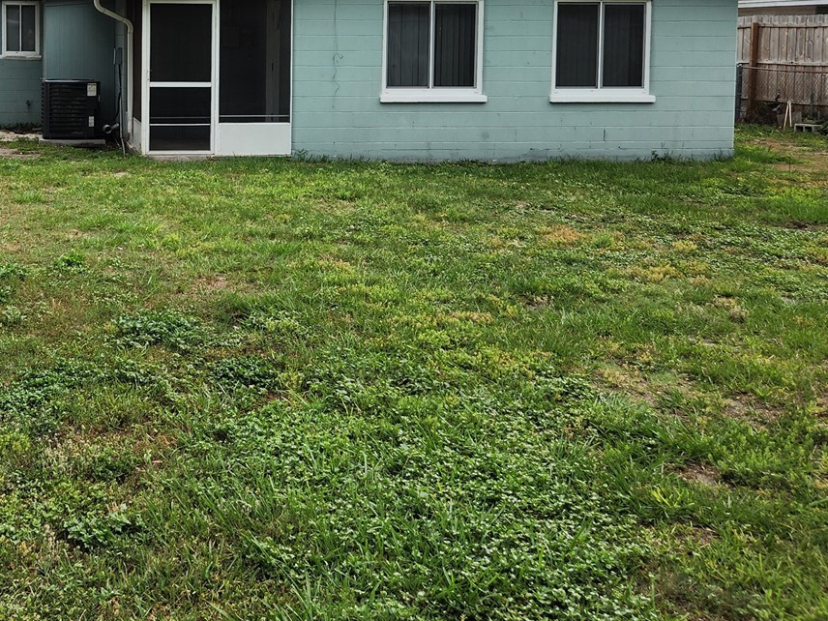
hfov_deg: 41.7
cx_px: 154
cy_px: 104
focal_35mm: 43
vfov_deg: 32.5
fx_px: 1029
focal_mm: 5.4
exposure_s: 1/1445
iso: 20
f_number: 1.8
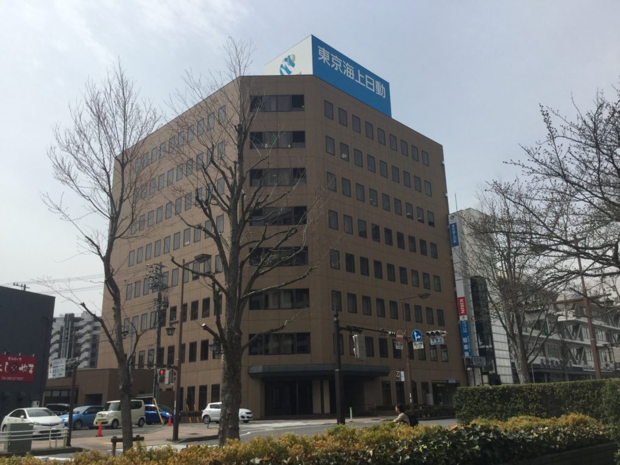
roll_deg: +1.3
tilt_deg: +15.9
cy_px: 232
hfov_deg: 58.4
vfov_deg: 45.4
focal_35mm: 31
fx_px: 555
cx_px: 310
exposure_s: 1/1631
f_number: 2.4
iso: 25
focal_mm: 3.3
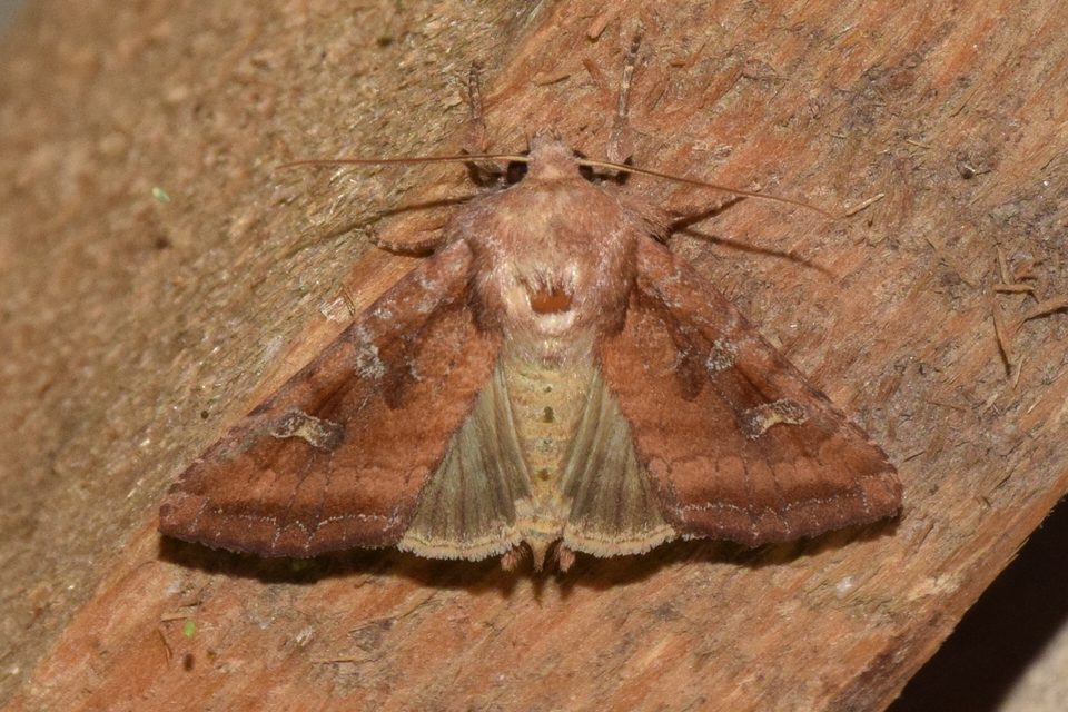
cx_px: 534
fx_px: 6230
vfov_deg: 6.5
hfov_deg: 9.8
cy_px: 356
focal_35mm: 210
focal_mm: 140
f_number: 14
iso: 1000
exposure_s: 1/200
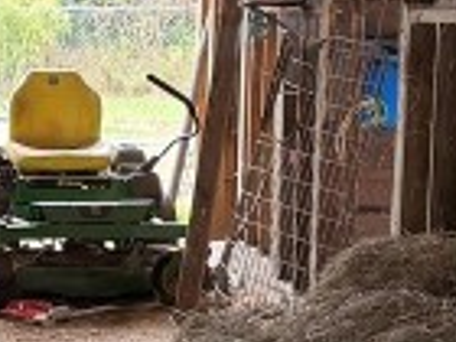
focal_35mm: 176
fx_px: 2318
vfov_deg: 8.4
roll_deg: +1.4
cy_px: 319
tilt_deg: -8.0
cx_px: -309
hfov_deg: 10.7
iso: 125
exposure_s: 1/171
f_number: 1.78
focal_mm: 6.76
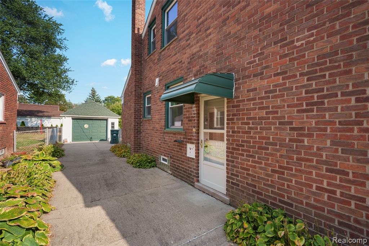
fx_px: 164
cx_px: 184
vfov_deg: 73.8
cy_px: 123
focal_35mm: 16
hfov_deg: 96.7
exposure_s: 1/250
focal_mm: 16
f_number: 4
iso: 100
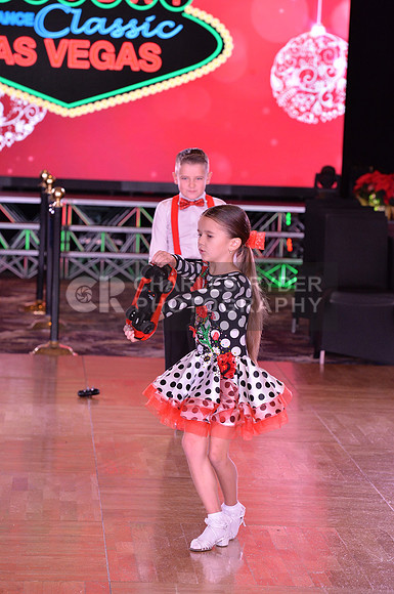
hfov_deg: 8.6
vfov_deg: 12.9
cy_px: 297
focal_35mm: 160
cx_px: 197
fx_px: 2634
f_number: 6.3
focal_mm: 160
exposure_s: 1/250
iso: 2000
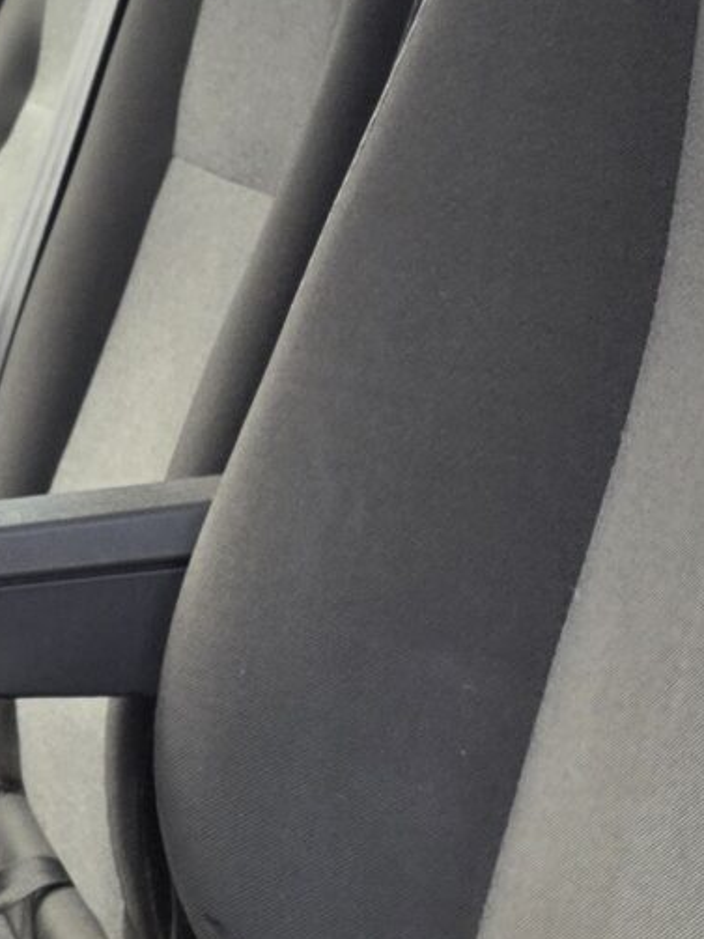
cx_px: 97
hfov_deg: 12.6
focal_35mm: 117
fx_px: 3174
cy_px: 513
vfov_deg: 16.8
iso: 40
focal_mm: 6.25
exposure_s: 1/359
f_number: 1.7
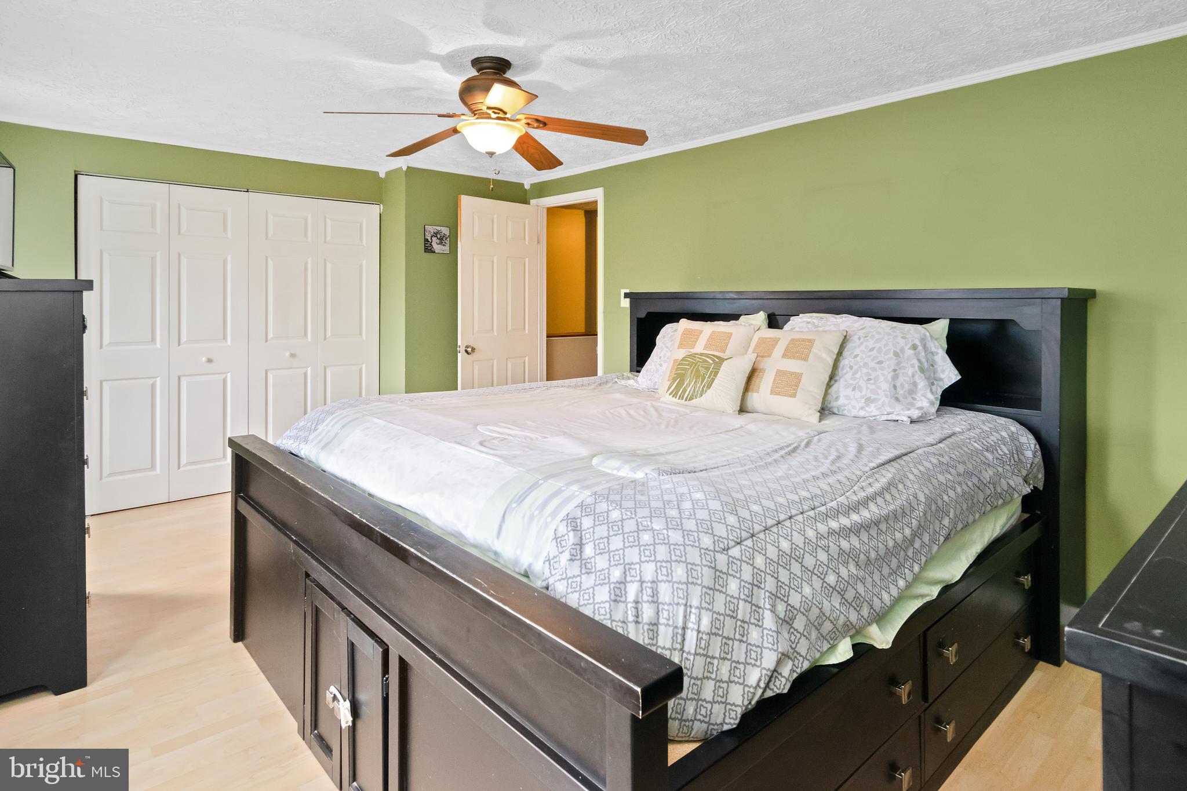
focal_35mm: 18
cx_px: 594
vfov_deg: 67.4
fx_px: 593
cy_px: 396
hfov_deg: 90.0
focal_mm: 12
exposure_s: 1/100
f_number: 5
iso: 800
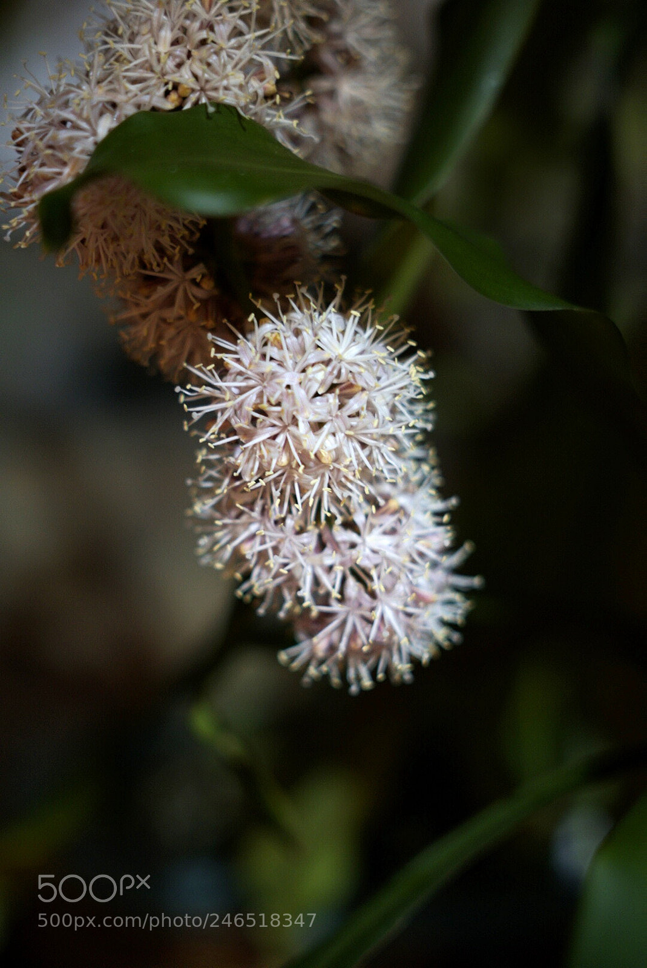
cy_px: 484
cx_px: 324
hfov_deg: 25.8
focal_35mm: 52
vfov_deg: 37.8
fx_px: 1413
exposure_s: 1/13
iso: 800
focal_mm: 35
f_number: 1.4
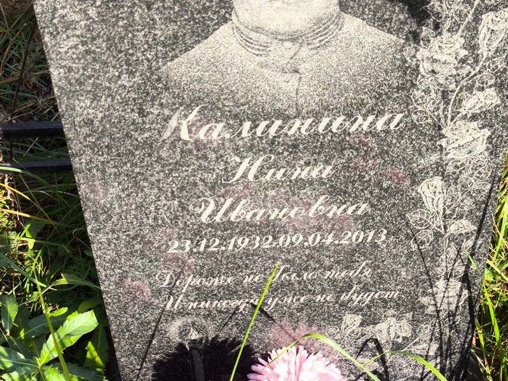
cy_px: 190
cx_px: 254
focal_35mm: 50
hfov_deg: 38.2
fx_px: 734
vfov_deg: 29.1
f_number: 1.7
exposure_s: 1/470
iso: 50
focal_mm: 4.71
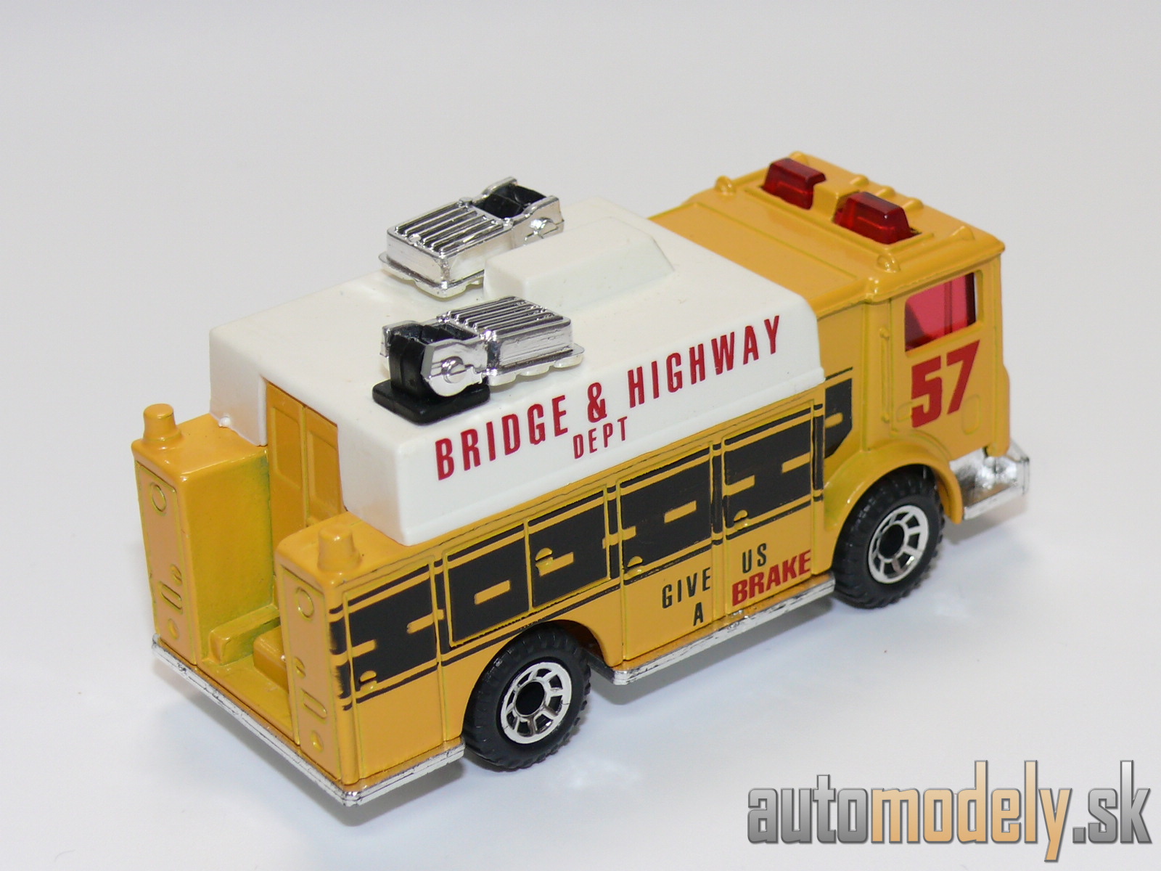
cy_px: 436
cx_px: 580
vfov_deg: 16.6
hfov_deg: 22.0
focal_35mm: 89
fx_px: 2985
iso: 100
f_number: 4
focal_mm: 12.5
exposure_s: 1/30
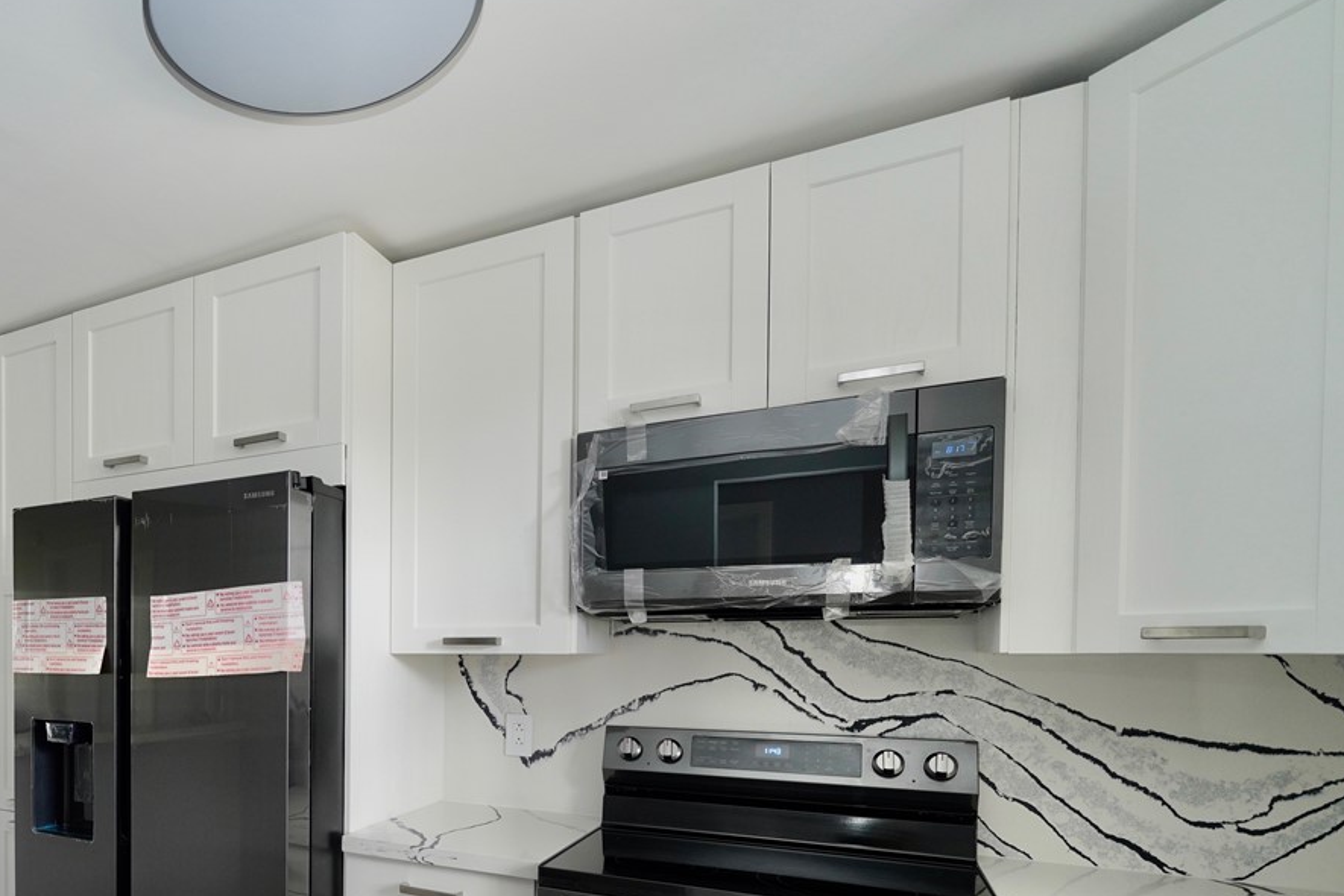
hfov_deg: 67.8
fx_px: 859
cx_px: 241
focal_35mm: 23
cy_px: 667
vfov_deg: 52.8
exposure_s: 1/60
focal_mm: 12
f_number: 4
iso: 640
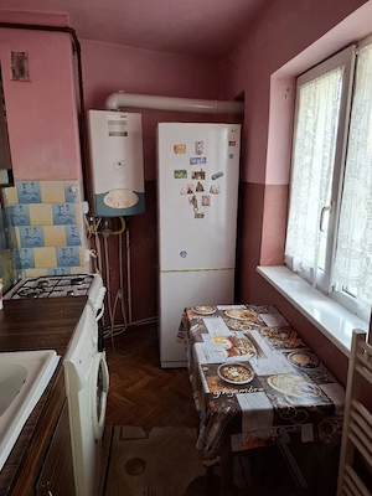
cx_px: 186
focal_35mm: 23
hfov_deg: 58.9
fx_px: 330
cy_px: 248
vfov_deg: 73.9
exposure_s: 1/100
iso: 200
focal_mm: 5.54
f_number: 1.8
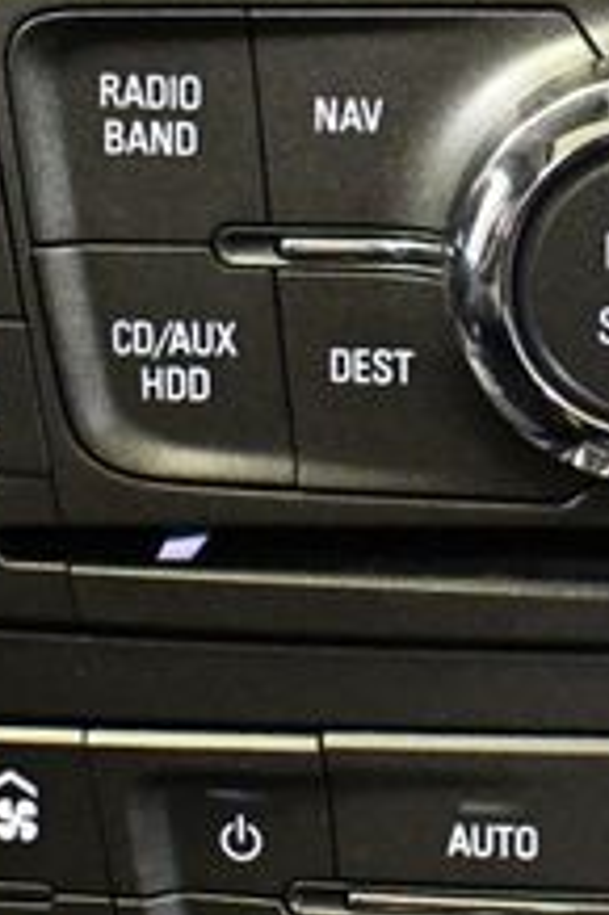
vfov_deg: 19.2
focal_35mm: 106
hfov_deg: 12.7
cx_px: 676
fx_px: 2694
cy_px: 264
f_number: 3.5
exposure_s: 1/60
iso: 6400
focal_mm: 18
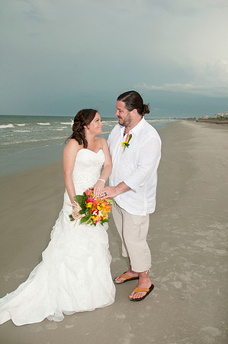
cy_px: 172
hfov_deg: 43.5
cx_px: 114
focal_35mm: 30
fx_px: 286
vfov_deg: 62.0
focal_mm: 20
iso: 400
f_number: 5.6
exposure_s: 1/80
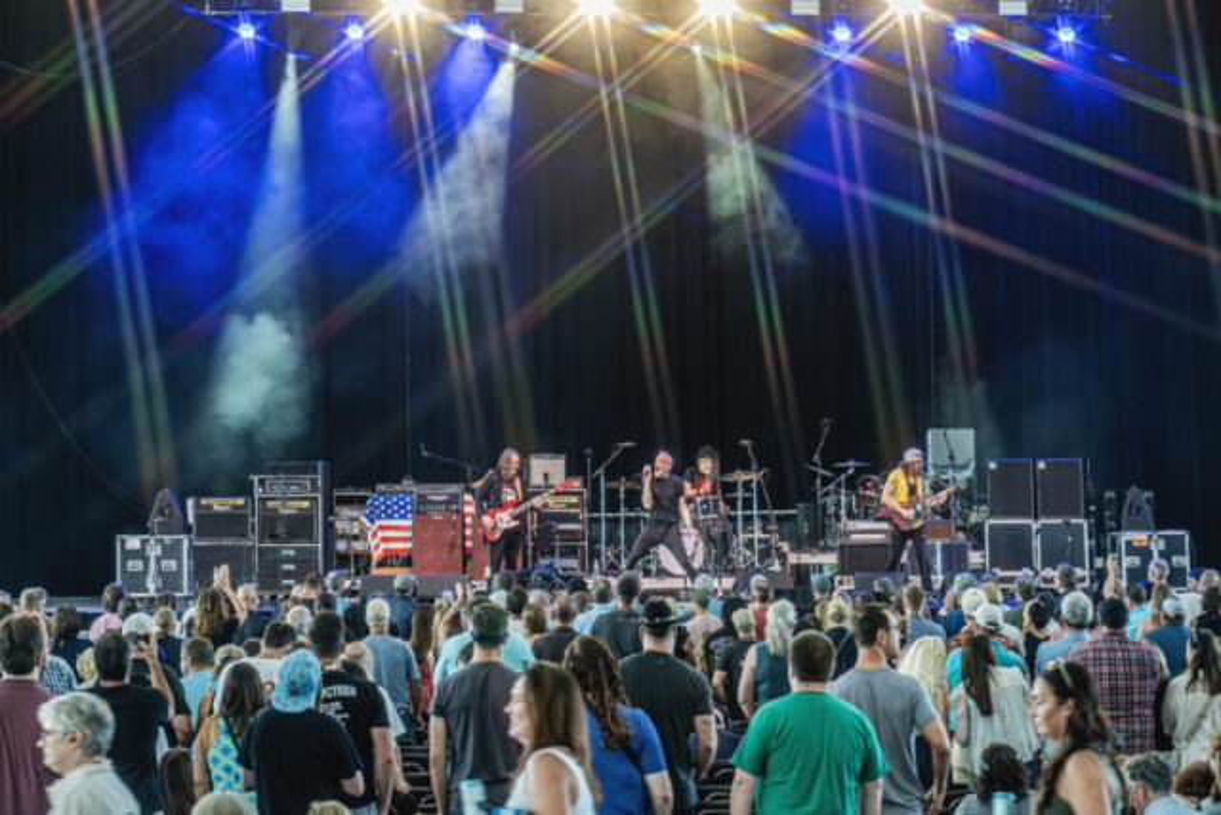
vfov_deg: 15.4
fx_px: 3019
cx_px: 610
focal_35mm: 89
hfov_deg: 22.9
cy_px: 408
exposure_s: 1/60
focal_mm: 89
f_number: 8
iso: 2000
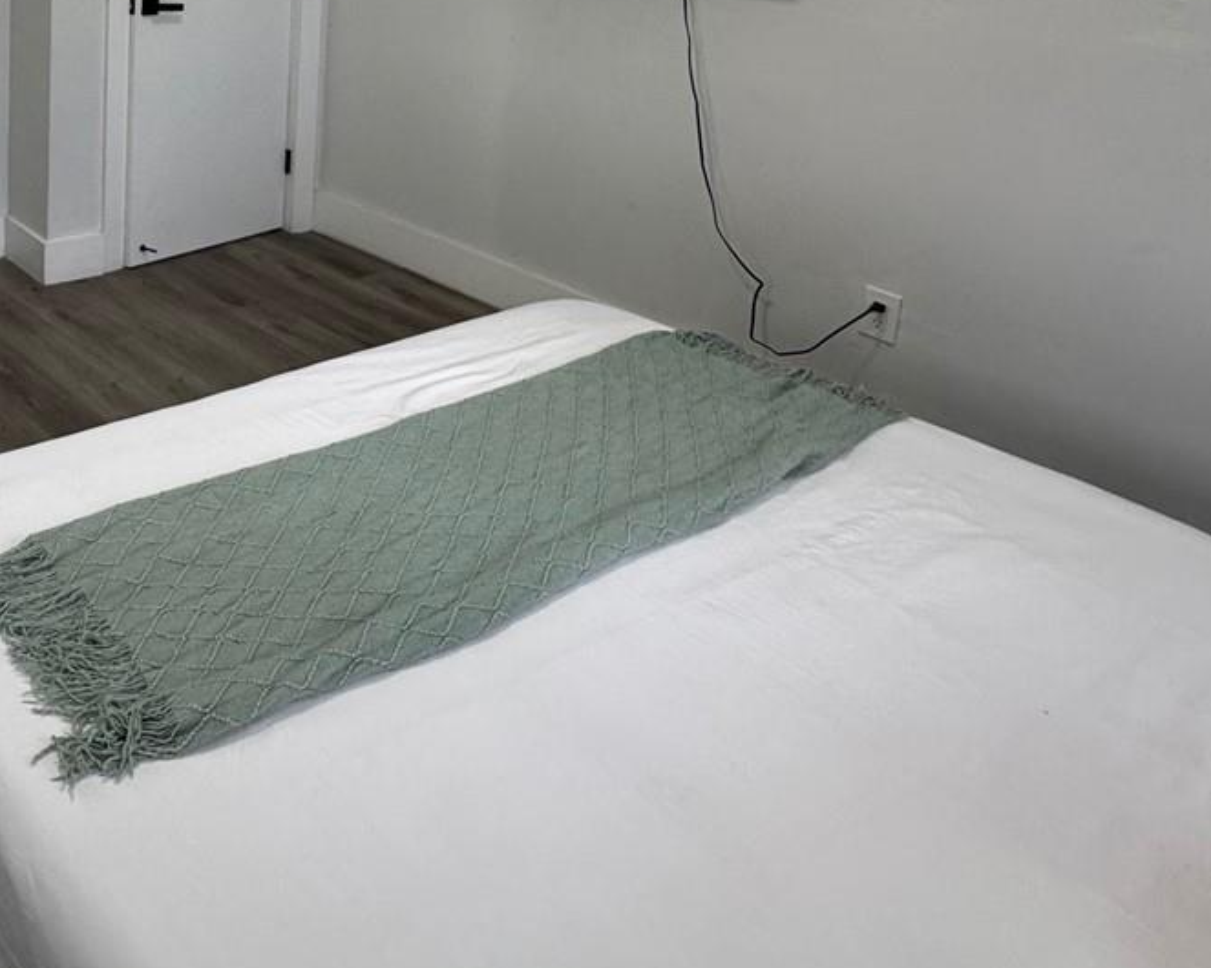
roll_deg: -1.3
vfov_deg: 39.1
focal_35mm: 33
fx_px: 1182
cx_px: 55
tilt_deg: -8.0
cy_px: -13
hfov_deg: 47.0
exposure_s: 1/120
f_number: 2.2
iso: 160
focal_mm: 2.22
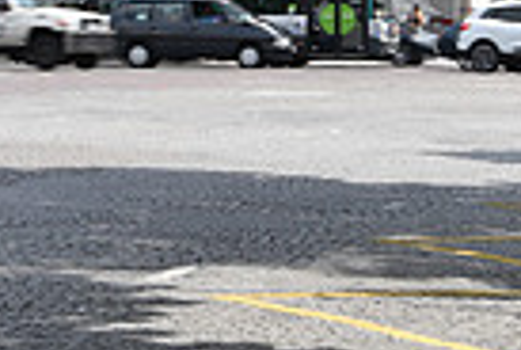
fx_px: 2944
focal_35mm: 203
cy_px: -200
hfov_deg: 10.1
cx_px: 266
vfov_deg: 6.7
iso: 64
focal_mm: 48
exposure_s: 1/25
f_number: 16
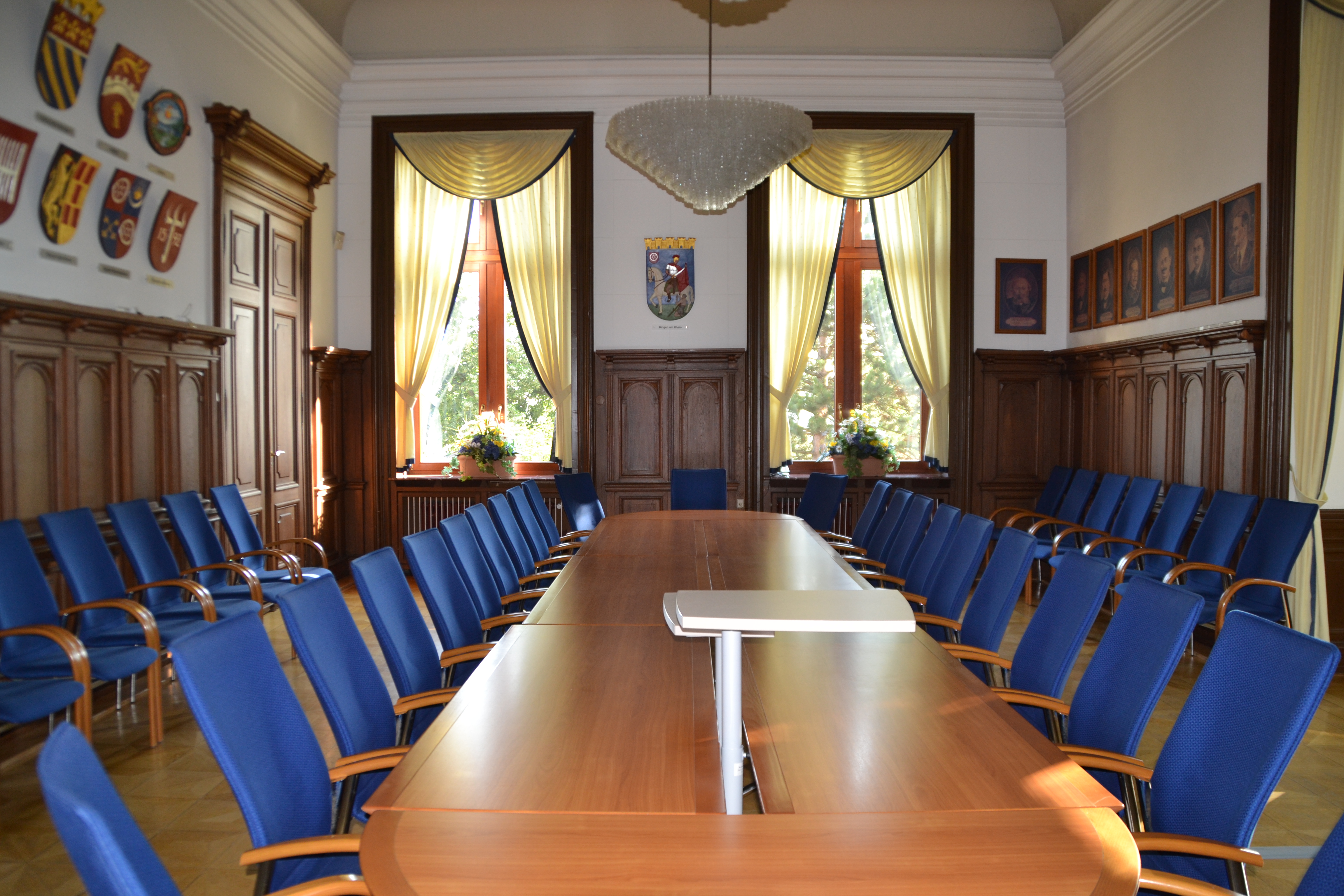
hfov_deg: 67.4
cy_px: 448
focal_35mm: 27
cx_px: 672
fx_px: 1008
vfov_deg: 47.9
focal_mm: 18
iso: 400
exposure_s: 1/60
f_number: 4
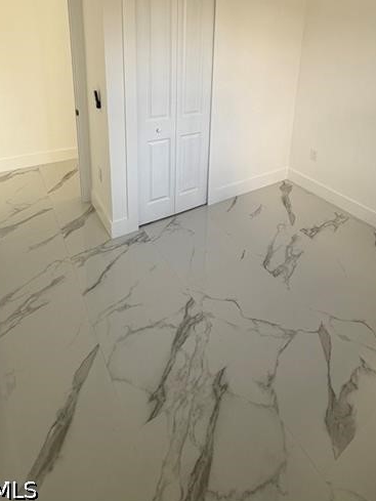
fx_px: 318
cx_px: 236
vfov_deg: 70.2
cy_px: 114
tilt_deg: -15.5
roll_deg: -3.1
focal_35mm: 22
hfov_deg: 60.3
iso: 64
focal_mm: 2.22
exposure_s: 1/121
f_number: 2.2
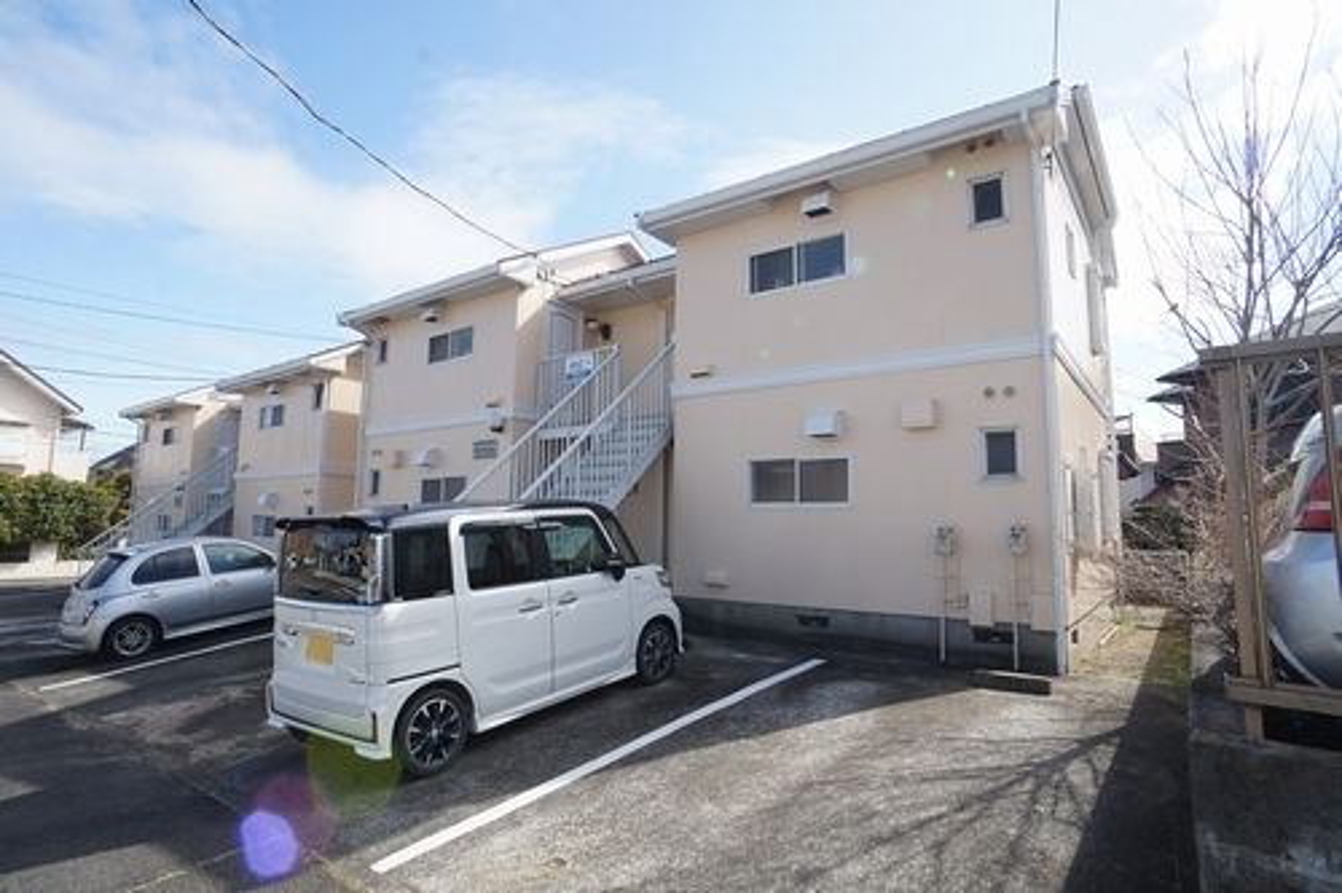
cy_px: 446
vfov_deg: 53.1
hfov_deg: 73.8
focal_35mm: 24
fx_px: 894
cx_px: 671
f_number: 10
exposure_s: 1/125
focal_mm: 16
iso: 200
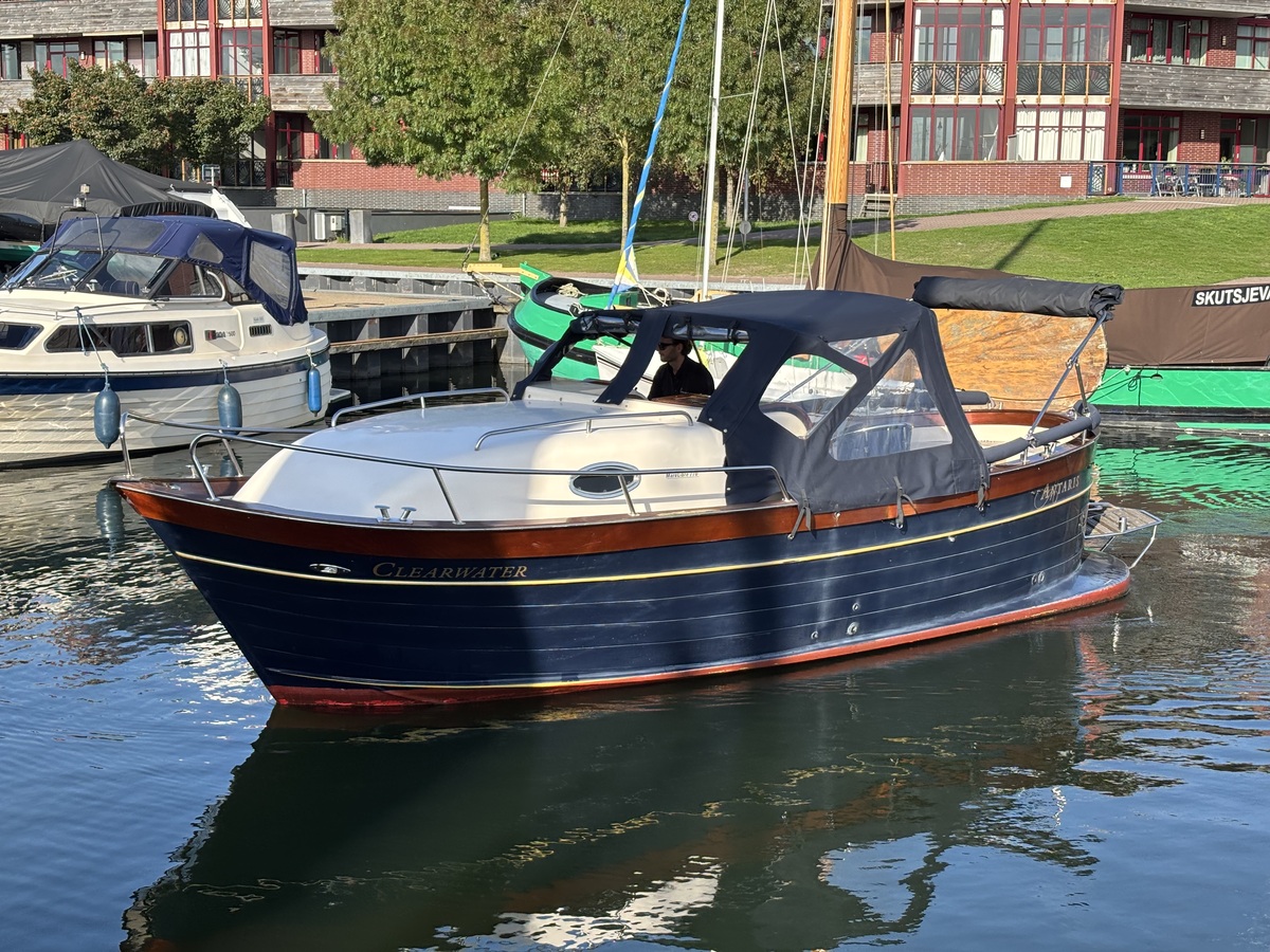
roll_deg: -0.6
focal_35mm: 52
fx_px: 1908
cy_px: 476
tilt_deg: -8.9
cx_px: 635
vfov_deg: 28.0
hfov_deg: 36.8
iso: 40
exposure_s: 1/1233
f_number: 1.6
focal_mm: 5.96
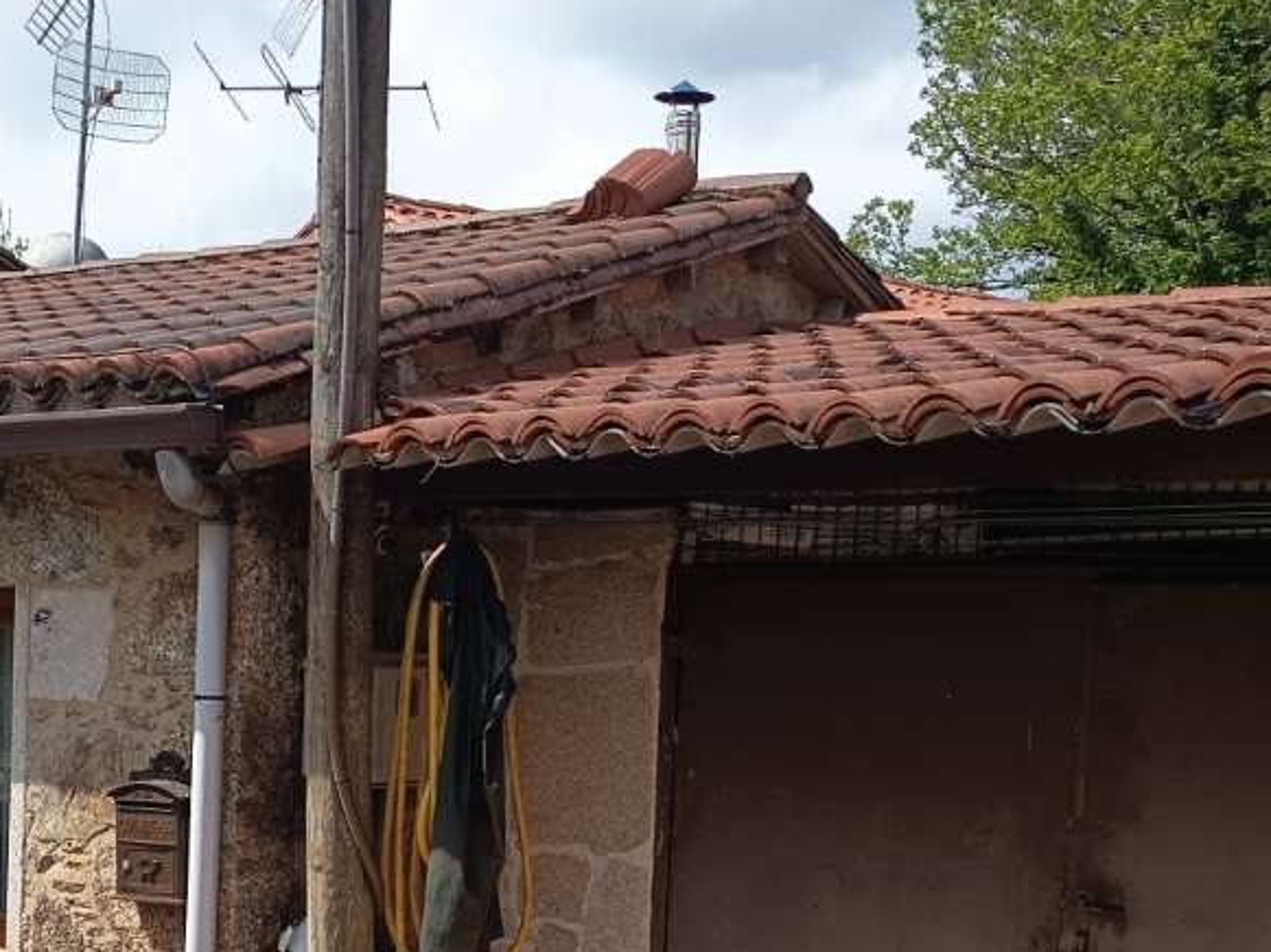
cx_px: 219
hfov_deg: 30.3
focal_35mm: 62
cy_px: 826
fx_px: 2275
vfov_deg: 23.1
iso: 52
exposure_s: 1/481
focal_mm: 5.24
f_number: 1.7
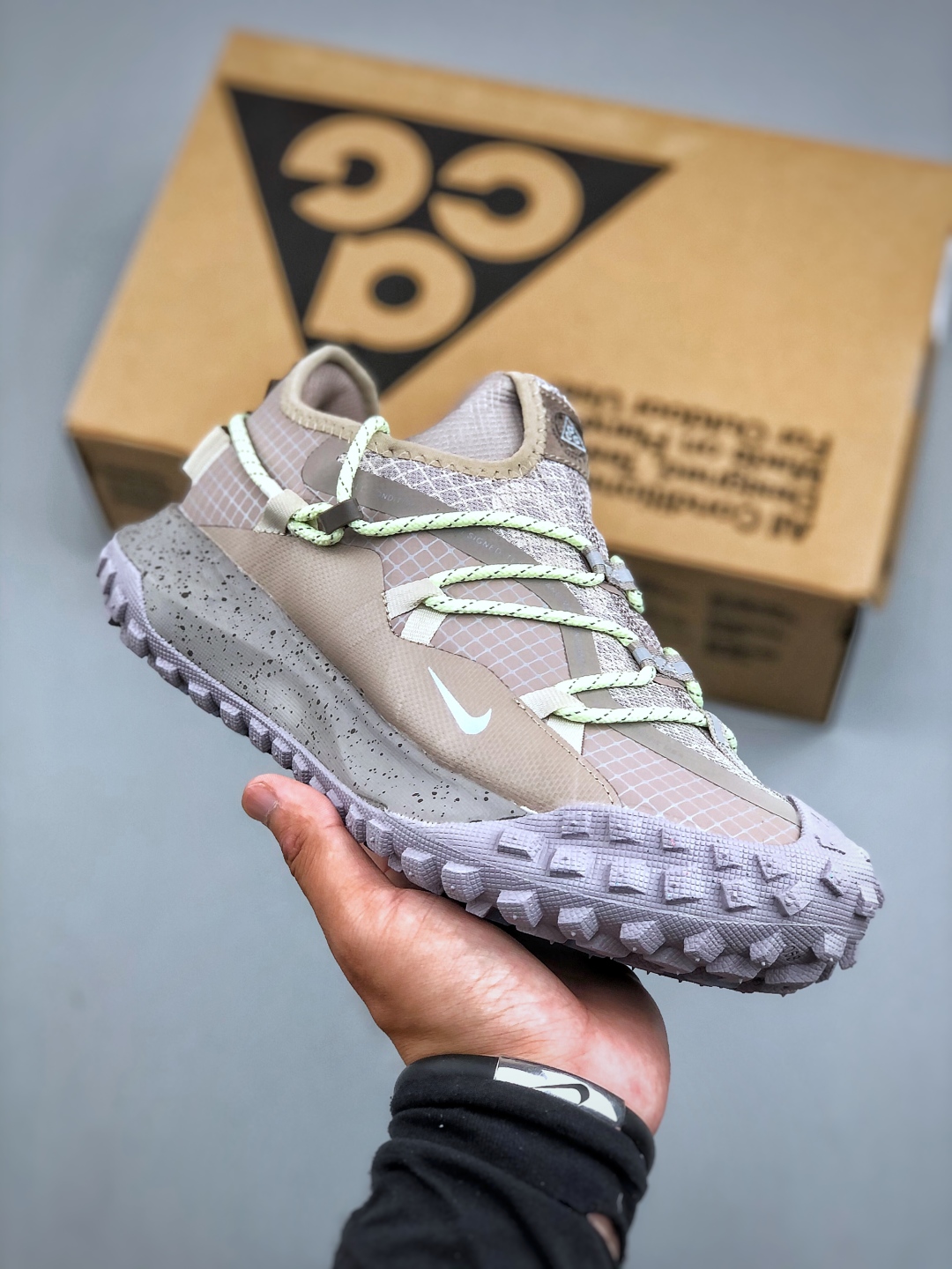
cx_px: 476
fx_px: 2090
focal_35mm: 57
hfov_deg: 25.7
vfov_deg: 33.8
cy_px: 634
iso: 20
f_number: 2.8
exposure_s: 1/50
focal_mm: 6.6
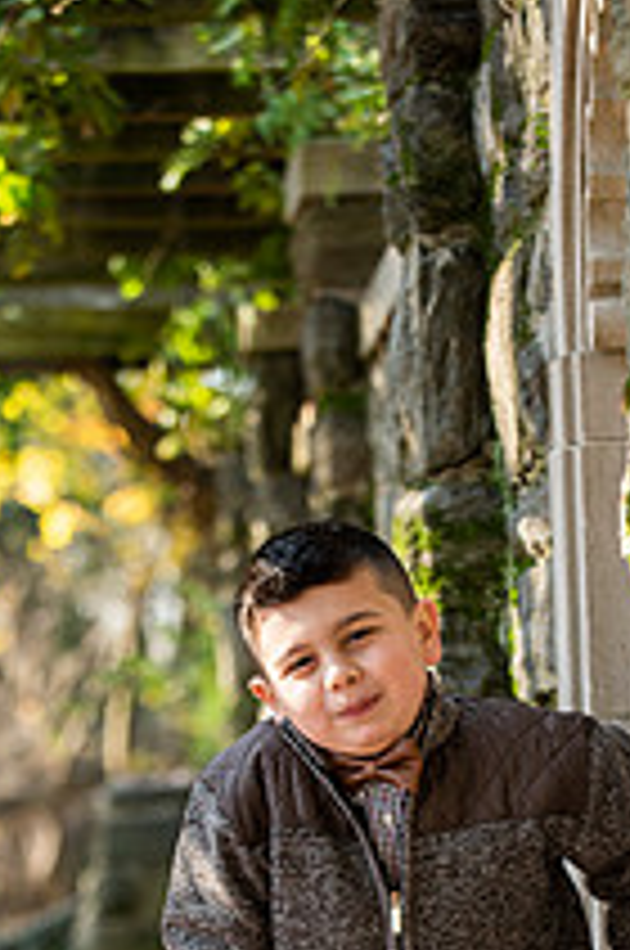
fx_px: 5346
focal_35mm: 203
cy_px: 896
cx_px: 360
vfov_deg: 10.1
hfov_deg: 6.7
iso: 320
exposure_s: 1/250
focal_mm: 95
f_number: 3.5
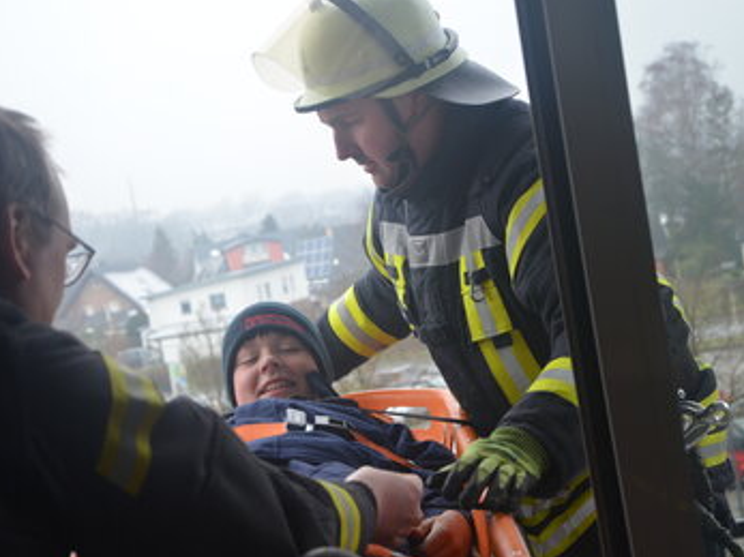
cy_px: 280
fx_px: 1783
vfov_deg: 17.8
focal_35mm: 83
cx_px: 375
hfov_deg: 23.6
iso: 400
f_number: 5.6
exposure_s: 1/125
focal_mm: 50
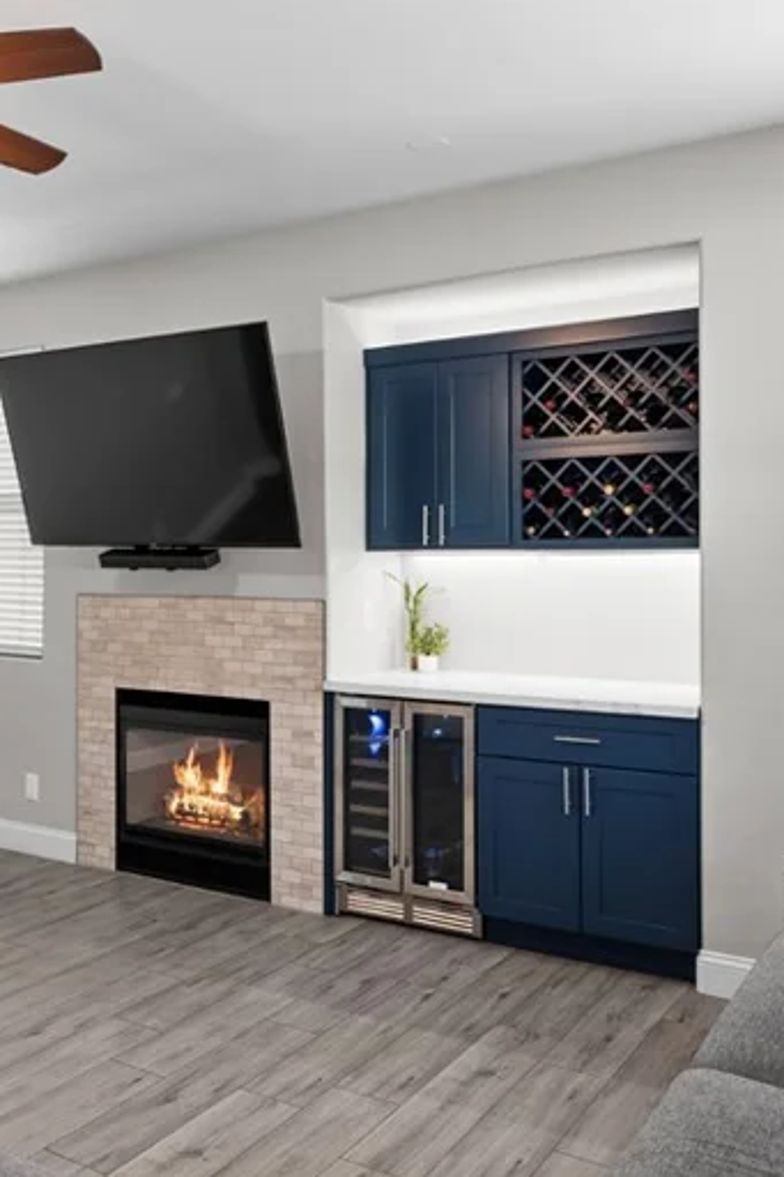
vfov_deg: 55.8
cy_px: 557
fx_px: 1111
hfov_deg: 38.5
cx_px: 276
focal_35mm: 34
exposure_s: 1/13
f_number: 8
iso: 400
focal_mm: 17
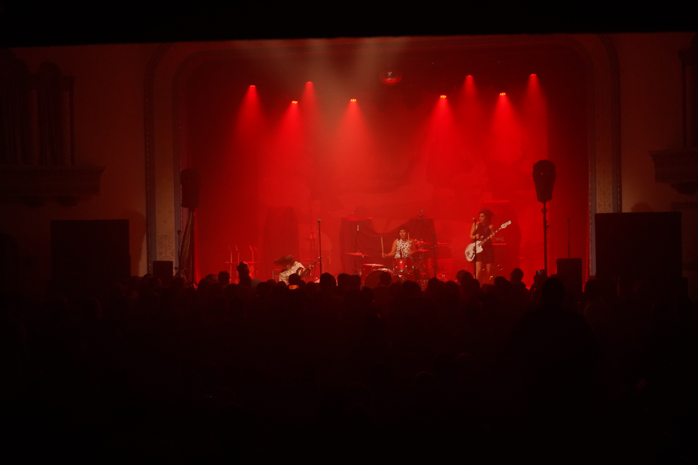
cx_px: 349
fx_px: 1047
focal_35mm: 54
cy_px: 232
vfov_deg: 25.1
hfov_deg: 36.9
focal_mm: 54
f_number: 4
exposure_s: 1/160
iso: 6400
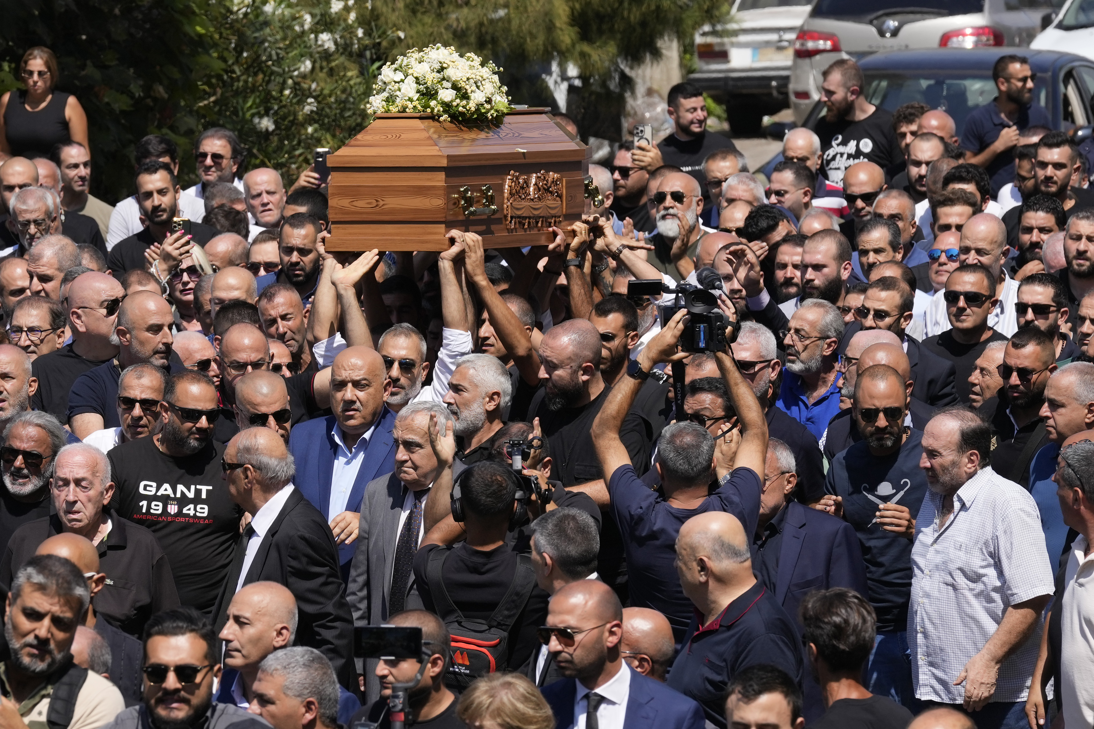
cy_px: 364
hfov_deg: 10.3
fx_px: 6077
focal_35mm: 200
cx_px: 547
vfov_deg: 6.9
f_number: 8
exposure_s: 1/1000
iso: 320
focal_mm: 200
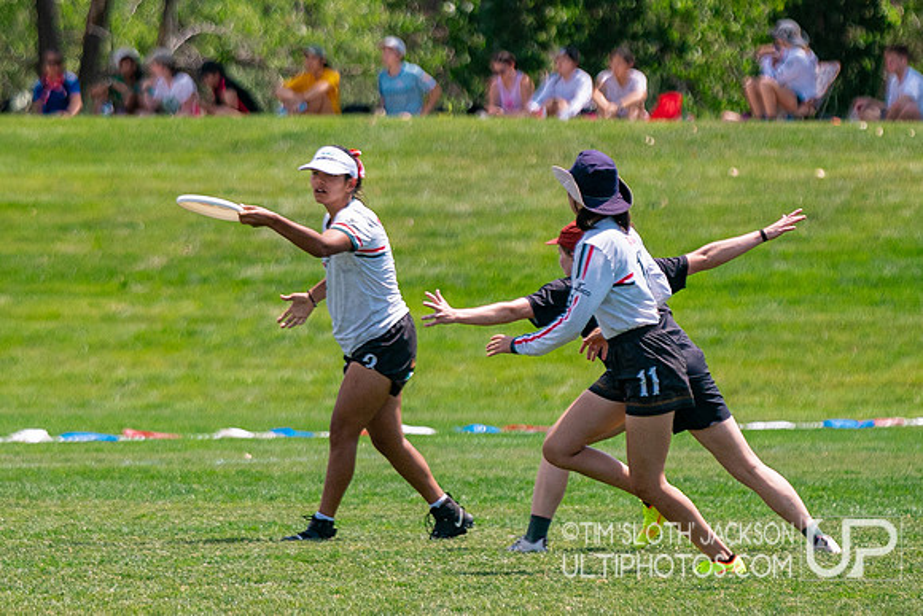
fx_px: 12113
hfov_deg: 4.4
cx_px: 342
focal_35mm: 472
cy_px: 247
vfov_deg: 2.9
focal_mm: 200
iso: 500
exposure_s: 1/8000
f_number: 3.2
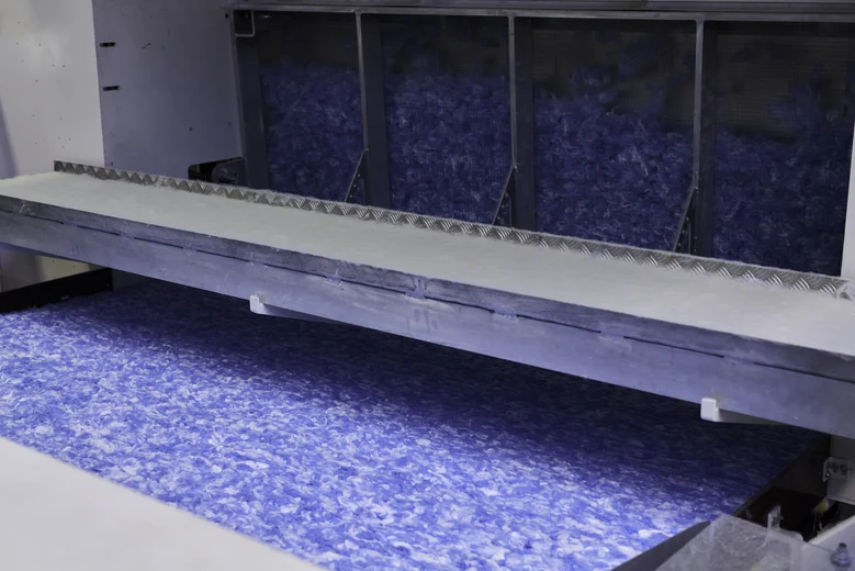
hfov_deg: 39.6
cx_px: 428
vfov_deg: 27.0
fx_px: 1188
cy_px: 286
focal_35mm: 50
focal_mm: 50
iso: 800
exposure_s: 1/125
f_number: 4
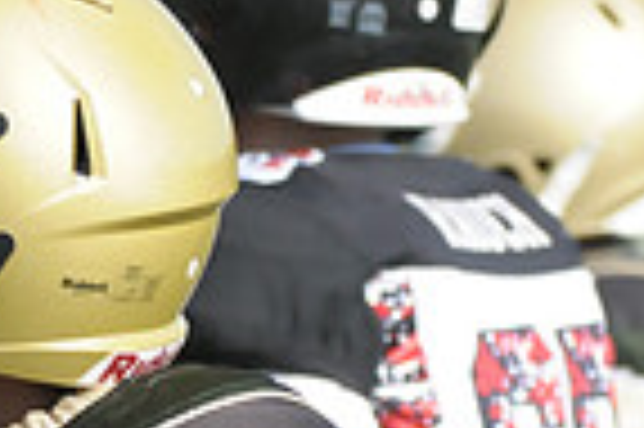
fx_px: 21781
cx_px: -95
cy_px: 683
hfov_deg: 1.7
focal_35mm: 1219
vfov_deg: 1.1
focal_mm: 200
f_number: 4
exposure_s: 1/8000
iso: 1600
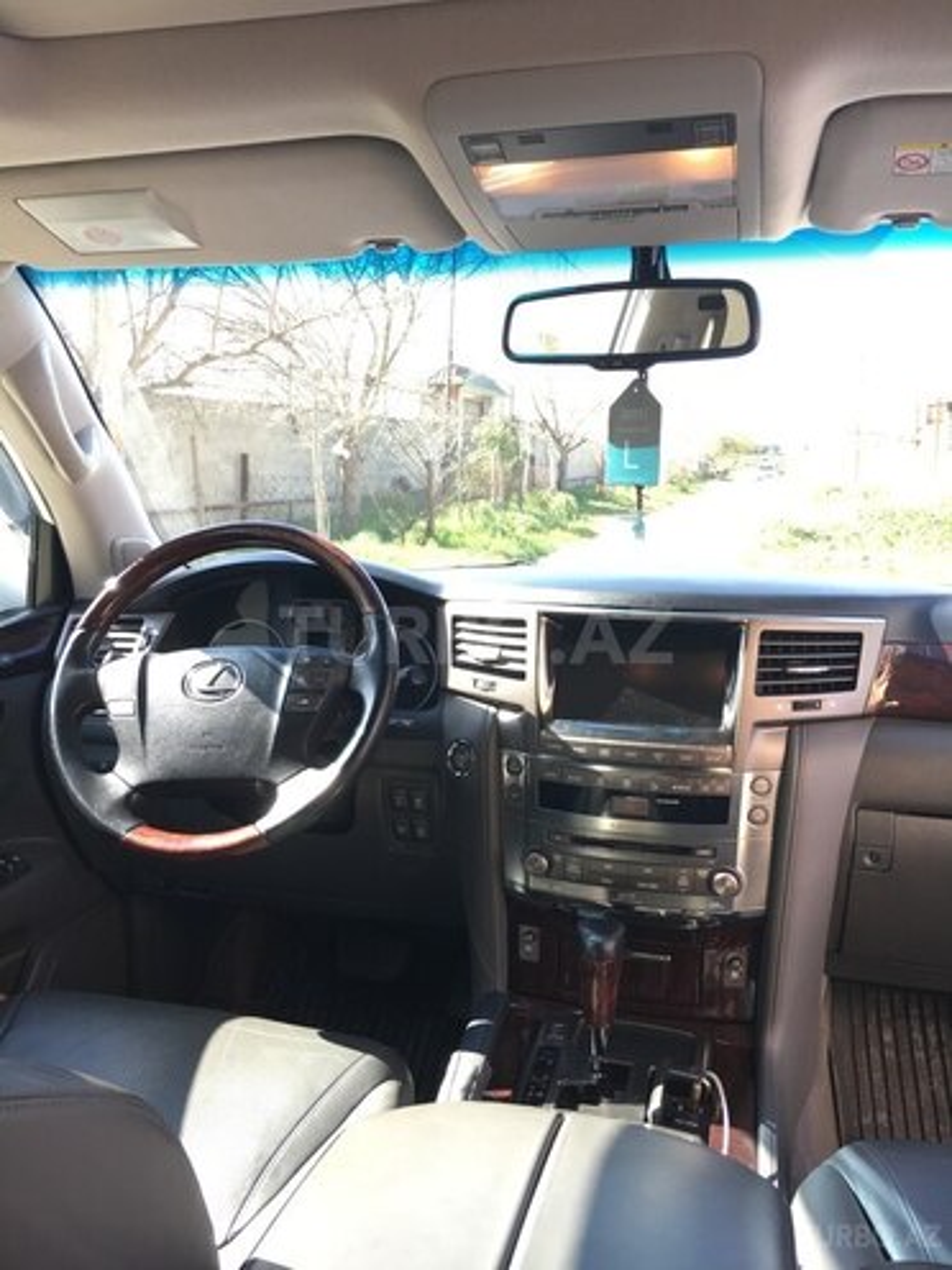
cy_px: 635
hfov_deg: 48.2
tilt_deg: -9.5
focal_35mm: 29
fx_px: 1063
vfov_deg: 61.7
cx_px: 476
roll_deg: -1.5
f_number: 2.2
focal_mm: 4.15
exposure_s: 1/100
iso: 32
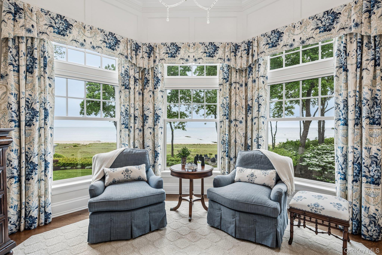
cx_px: 191
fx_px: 191
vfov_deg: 67.4
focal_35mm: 18
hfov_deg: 90.0
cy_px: 128
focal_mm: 18
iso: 250
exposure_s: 1/25
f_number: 9
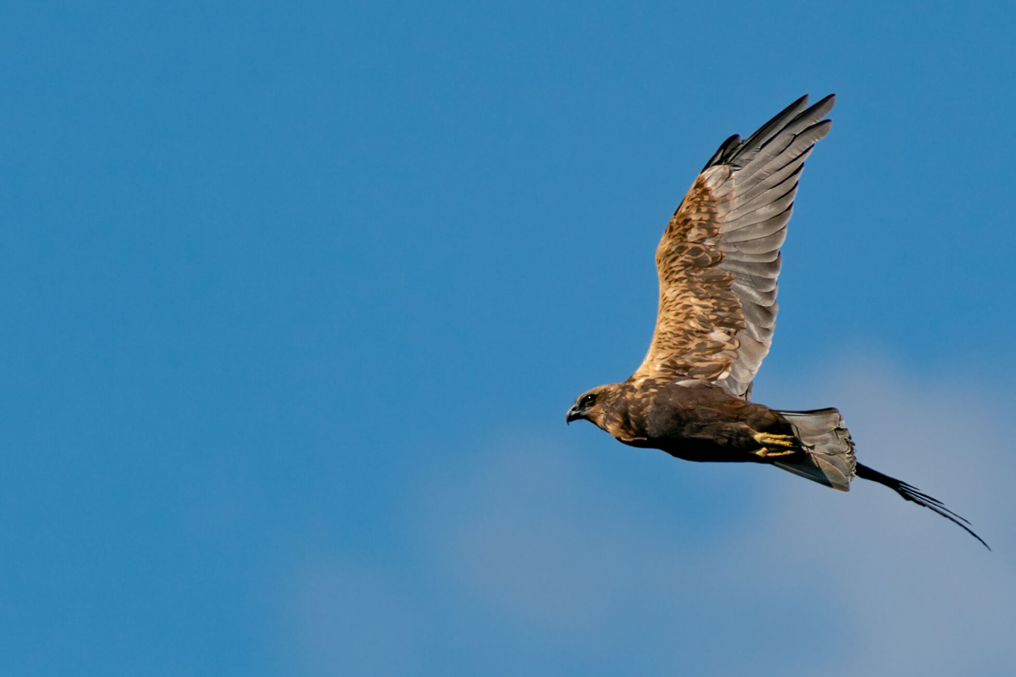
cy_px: 304
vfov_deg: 1.9
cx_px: 475
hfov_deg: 2.8
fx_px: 20828
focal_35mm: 738
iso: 320
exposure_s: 1/3200
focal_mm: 600
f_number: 7.1
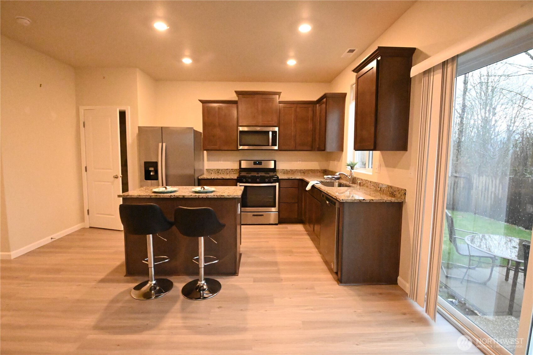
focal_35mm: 16
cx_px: 266
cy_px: 178
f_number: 3.5
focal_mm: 10.5
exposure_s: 1/1000
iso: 20000
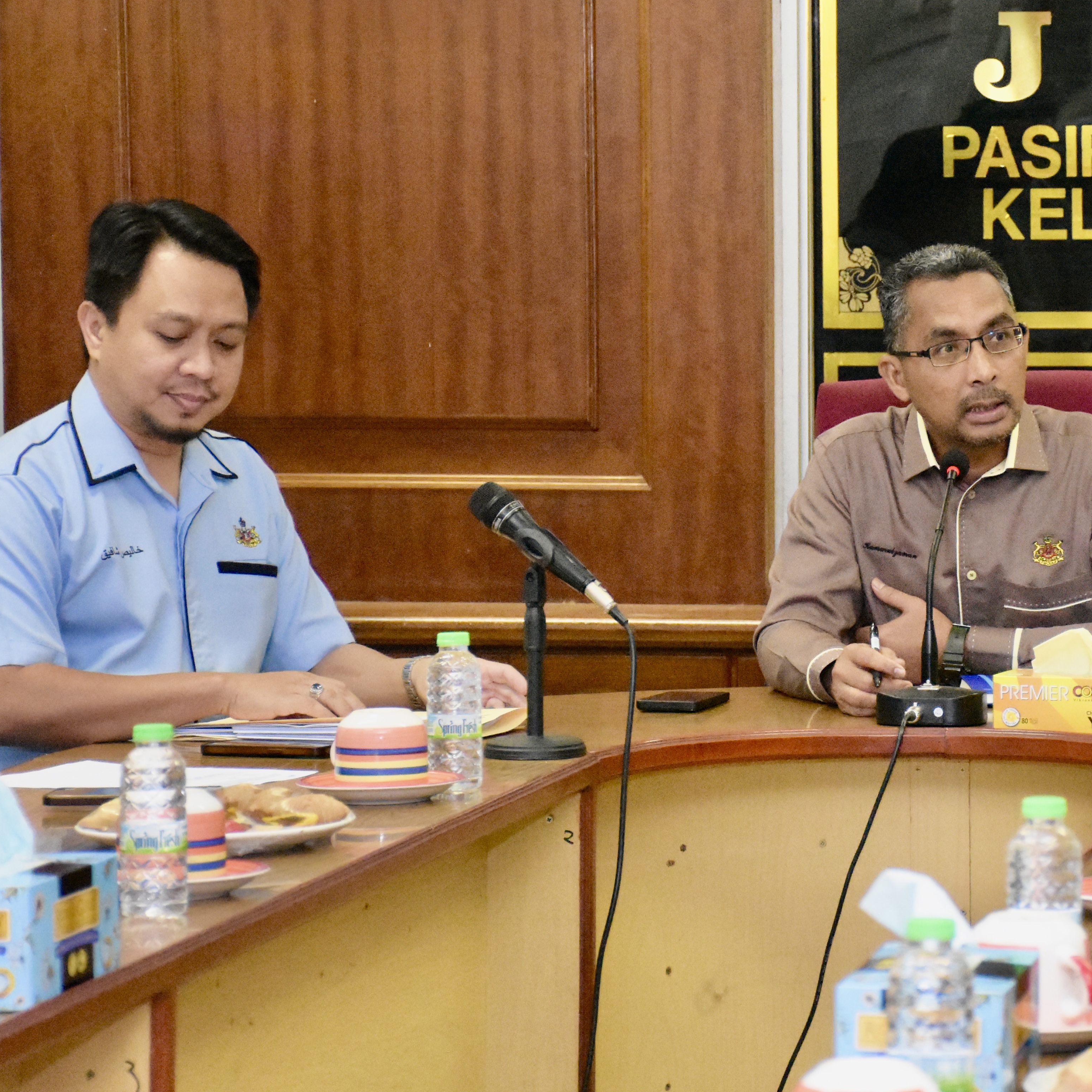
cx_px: 977
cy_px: 404
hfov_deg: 11.3
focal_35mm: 154
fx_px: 5496
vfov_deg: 11.3
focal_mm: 62
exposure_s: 1/250
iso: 8000
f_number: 5
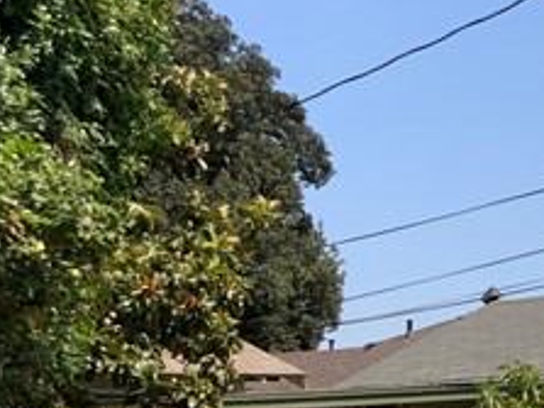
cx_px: 773
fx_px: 2089
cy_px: 366
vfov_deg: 11.1
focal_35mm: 133
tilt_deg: +2.4
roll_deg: +0.9
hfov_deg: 14.0
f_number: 1.8
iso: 16
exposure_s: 1/1848
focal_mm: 3
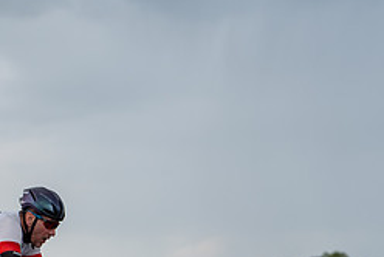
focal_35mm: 230
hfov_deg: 8.9
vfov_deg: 6.0
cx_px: -2
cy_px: 247
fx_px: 2456
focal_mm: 90
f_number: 3.2
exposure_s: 1/500
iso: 250
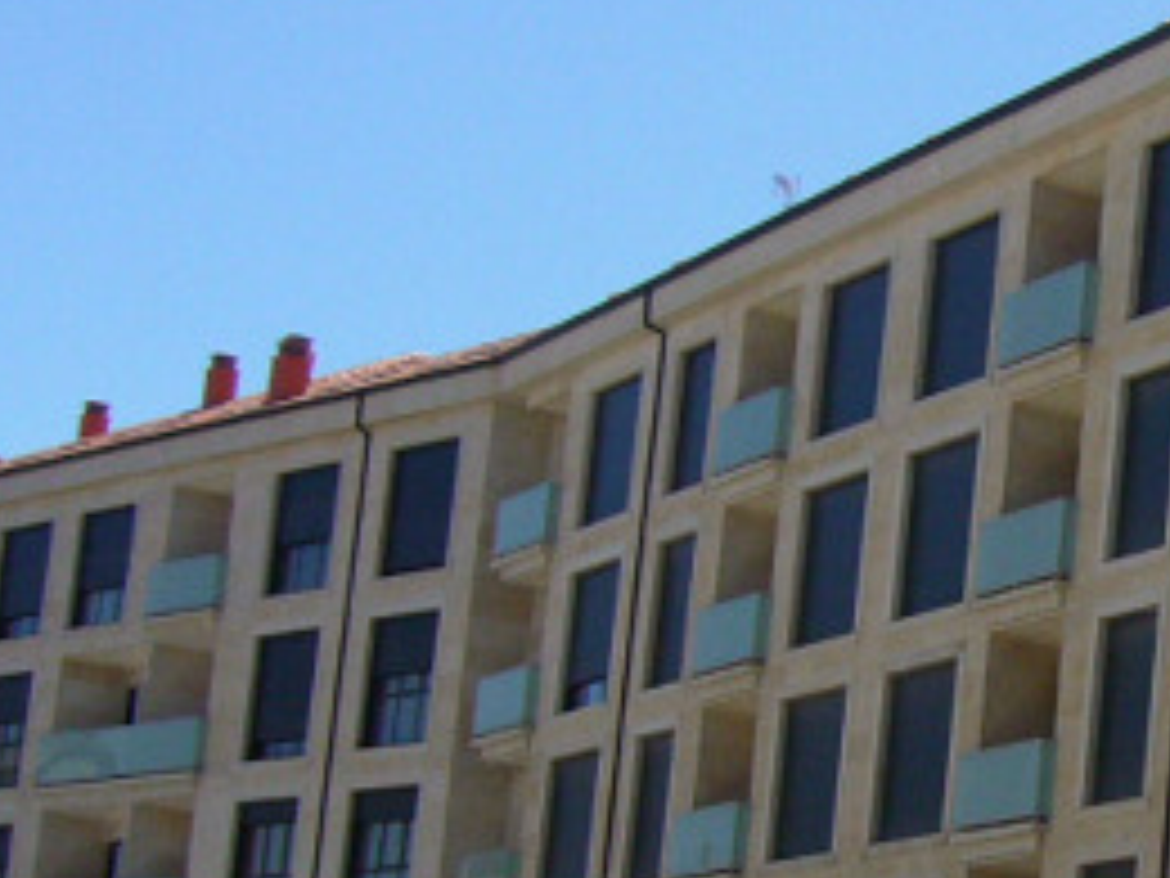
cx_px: 1354
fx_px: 4090
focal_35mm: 121
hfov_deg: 15.7
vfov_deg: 12.2
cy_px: 624
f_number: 5.6
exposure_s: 1/500
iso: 100
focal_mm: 5.8
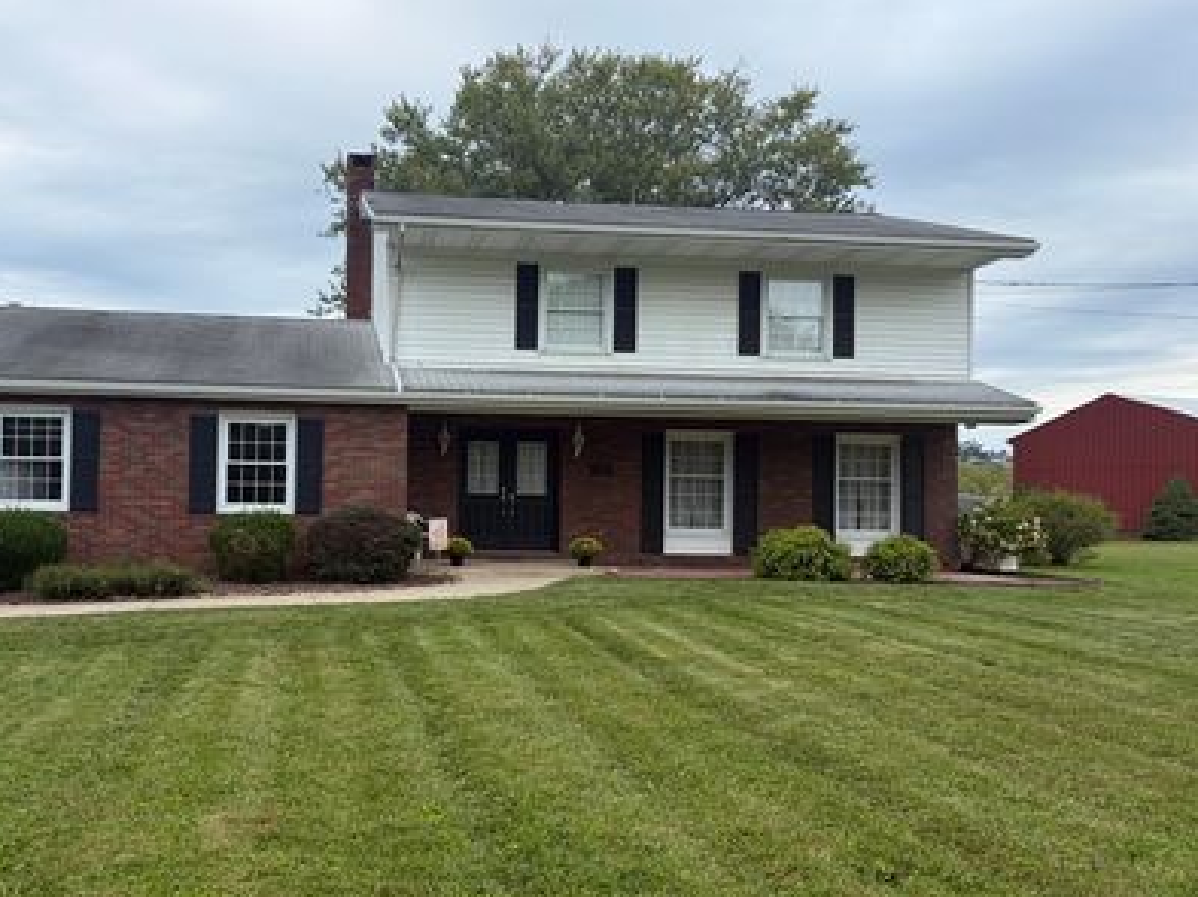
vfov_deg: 42.9
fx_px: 1141
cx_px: 453
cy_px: 467
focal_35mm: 33
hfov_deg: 54.8
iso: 50
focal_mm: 5.96
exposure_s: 1/1099
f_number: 1.6
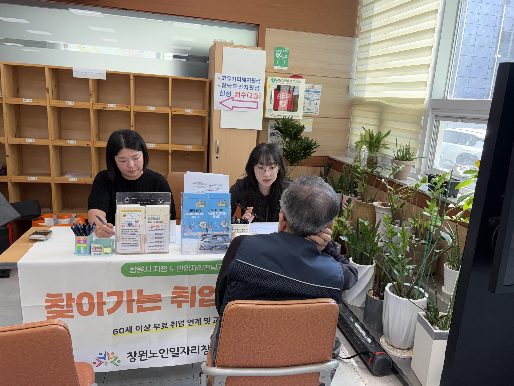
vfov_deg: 51.3
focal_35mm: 27
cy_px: 189
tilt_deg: -11.3
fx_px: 401
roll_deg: -2.3
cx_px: 264
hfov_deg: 65.3
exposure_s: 1/185
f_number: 1.6
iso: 64
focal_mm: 5.96
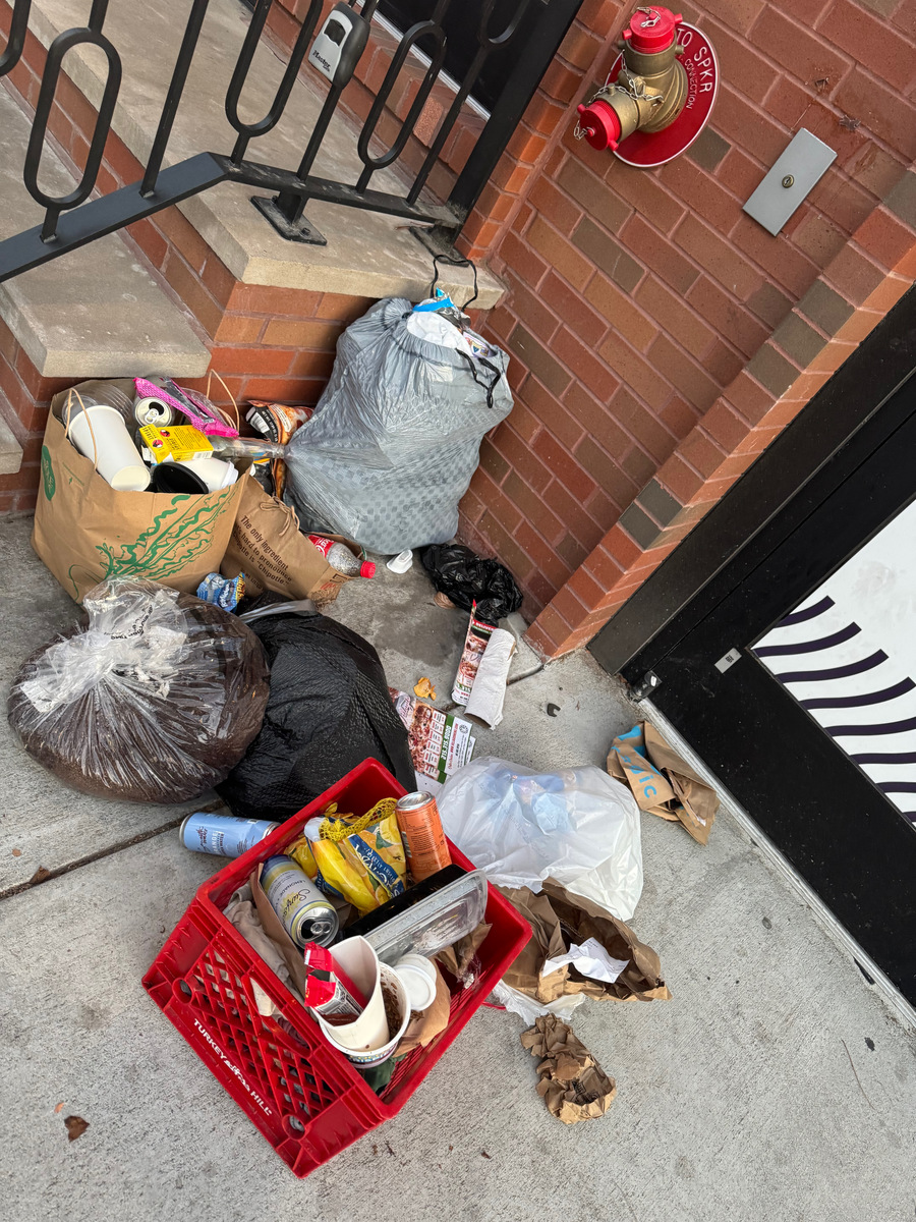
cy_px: 611
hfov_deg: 56.8
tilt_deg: -36.5
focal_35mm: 24
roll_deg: -36.9
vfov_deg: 71.6
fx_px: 847
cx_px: 458
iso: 320
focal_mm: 6.76
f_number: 1.78
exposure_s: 1/60
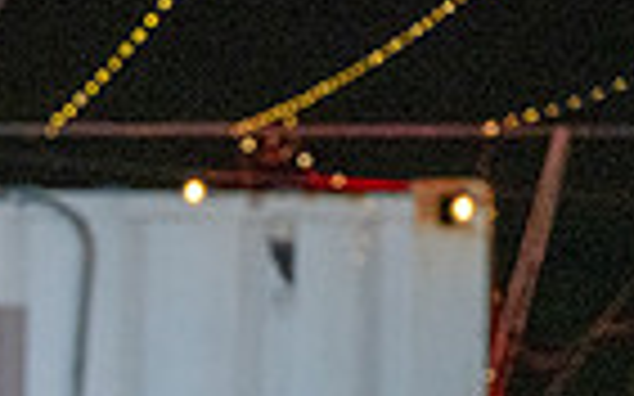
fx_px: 4853
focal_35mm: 281
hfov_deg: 7.2
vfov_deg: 4.6
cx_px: -598
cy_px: 808
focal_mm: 64
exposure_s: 1/250
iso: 3200
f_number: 4
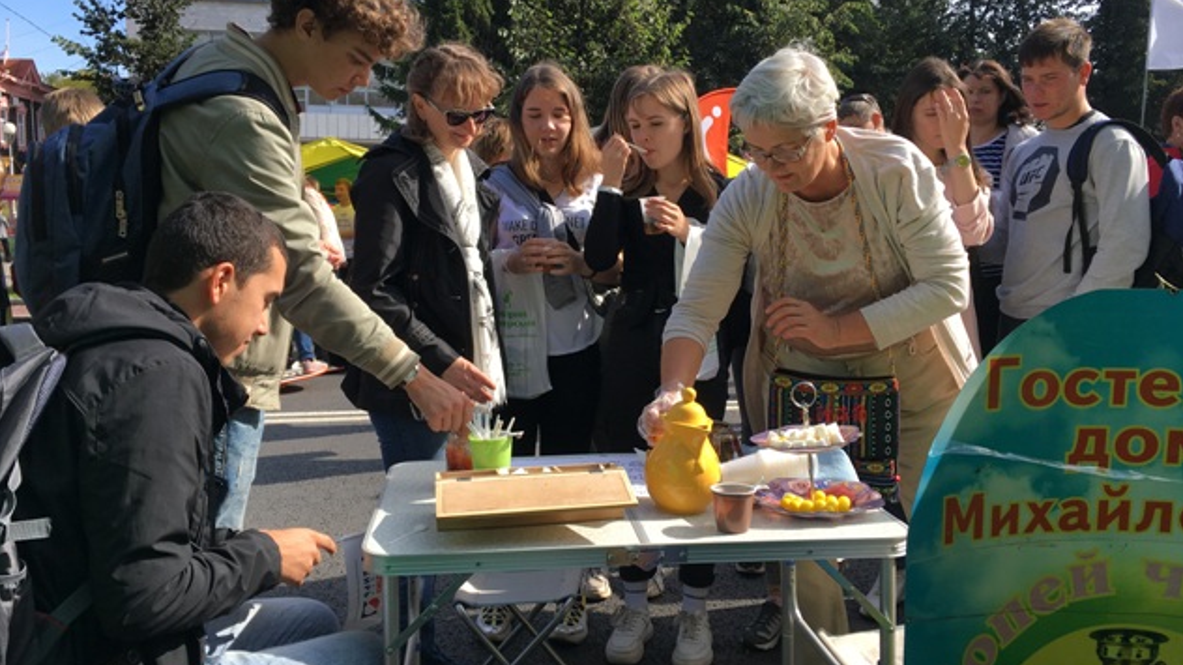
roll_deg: -0.8
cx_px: 586
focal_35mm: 32
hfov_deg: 61.0
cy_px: 317
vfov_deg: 36.6
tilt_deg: -5.5
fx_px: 1003
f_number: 2.2
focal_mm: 4.15
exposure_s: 1/641
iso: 25
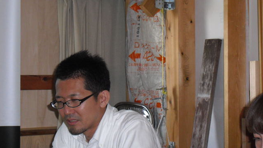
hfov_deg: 21.8
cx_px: 132
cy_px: 85
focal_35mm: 98
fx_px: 683
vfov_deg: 12.3
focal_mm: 15.7
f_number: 5.1
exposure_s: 1/60
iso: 400
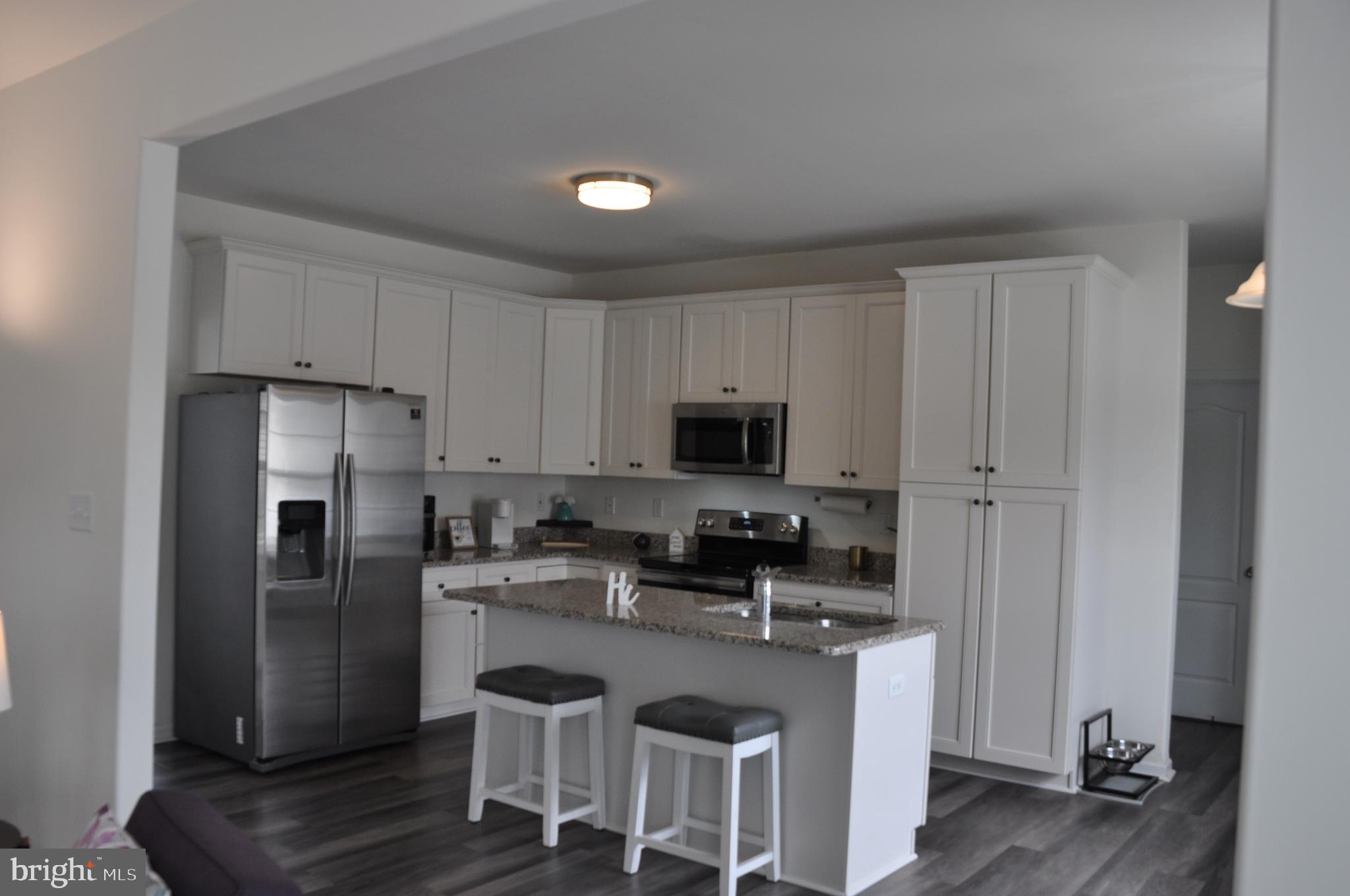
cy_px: 448
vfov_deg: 43.5
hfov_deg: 62.0
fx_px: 1124
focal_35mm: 30
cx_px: 675
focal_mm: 20
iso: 400
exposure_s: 1/100
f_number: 5
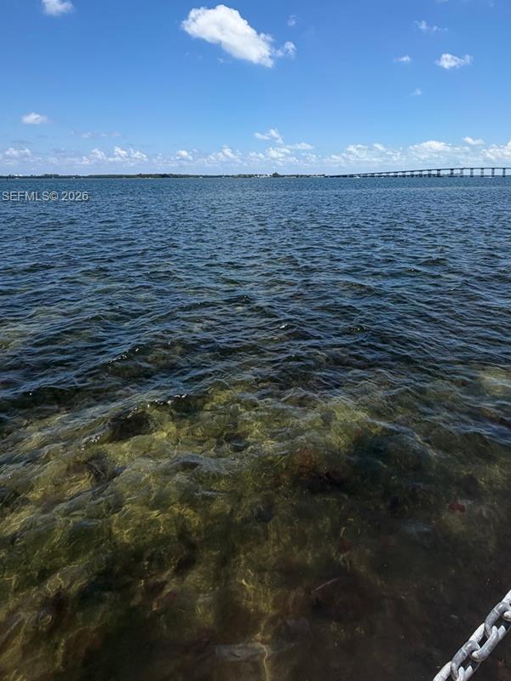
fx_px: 413
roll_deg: -0.4
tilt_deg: -3.2
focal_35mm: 21
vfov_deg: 75.0
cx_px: 314
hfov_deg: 62.7
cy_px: 197
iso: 20
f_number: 2.2
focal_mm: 2.22
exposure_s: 1/985
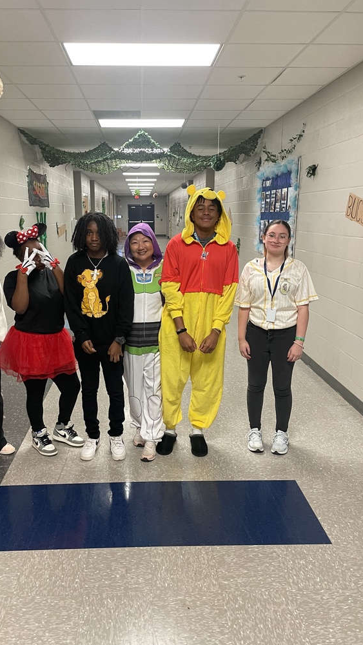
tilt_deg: -13.4
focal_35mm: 29
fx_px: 496
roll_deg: -0.2
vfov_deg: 66.0
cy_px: 330
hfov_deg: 40.1
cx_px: 152
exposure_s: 1/60
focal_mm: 4.2
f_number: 1.6
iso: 320
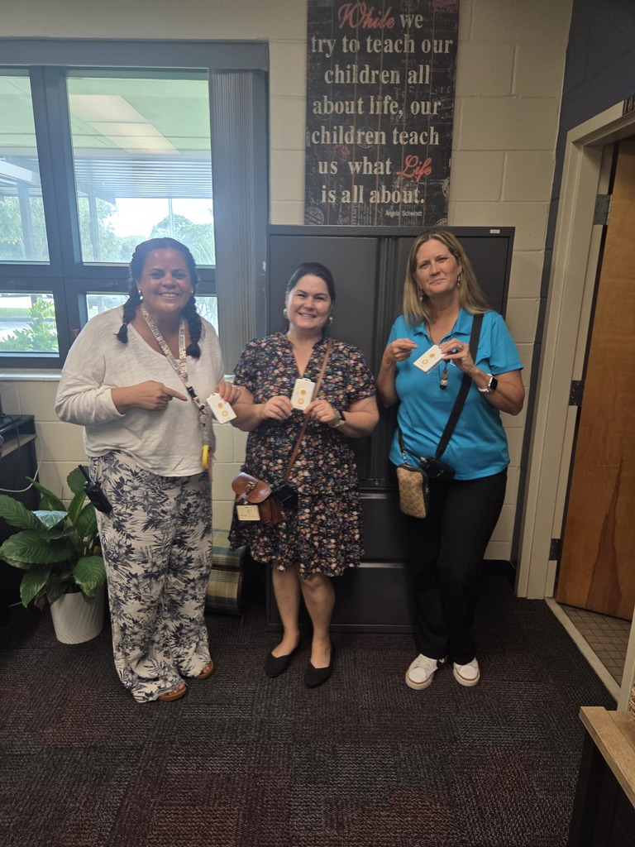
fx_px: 563
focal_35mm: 23
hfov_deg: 58.9
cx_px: 318
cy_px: 424
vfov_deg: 73.9
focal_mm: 5.4
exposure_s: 1/120
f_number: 1.8
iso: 200
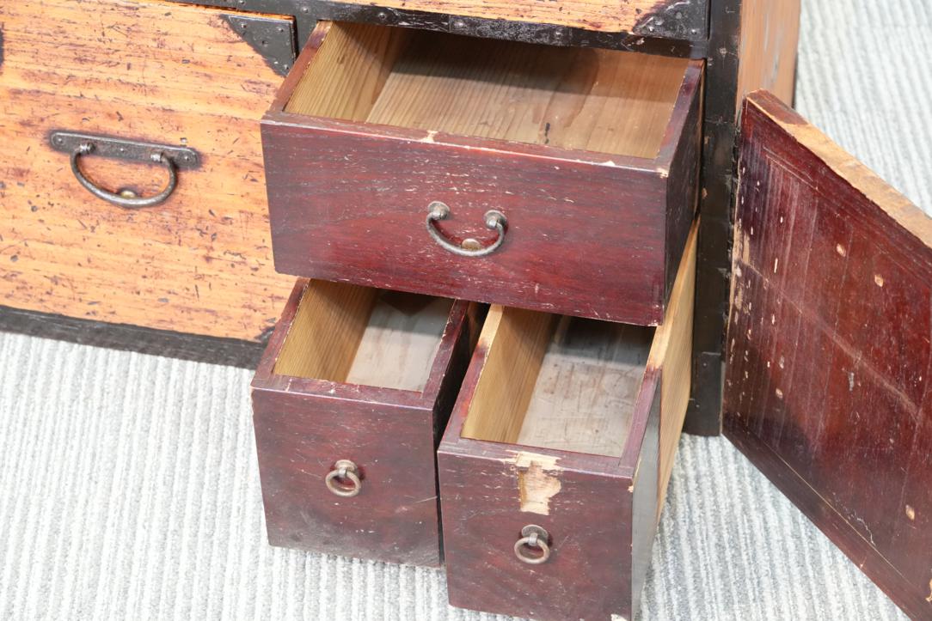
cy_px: 310
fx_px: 2227
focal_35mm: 86
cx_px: 466
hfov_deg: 23.6
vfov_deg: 15.9
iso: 6400
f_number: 8
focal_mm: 86
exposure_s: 1/25
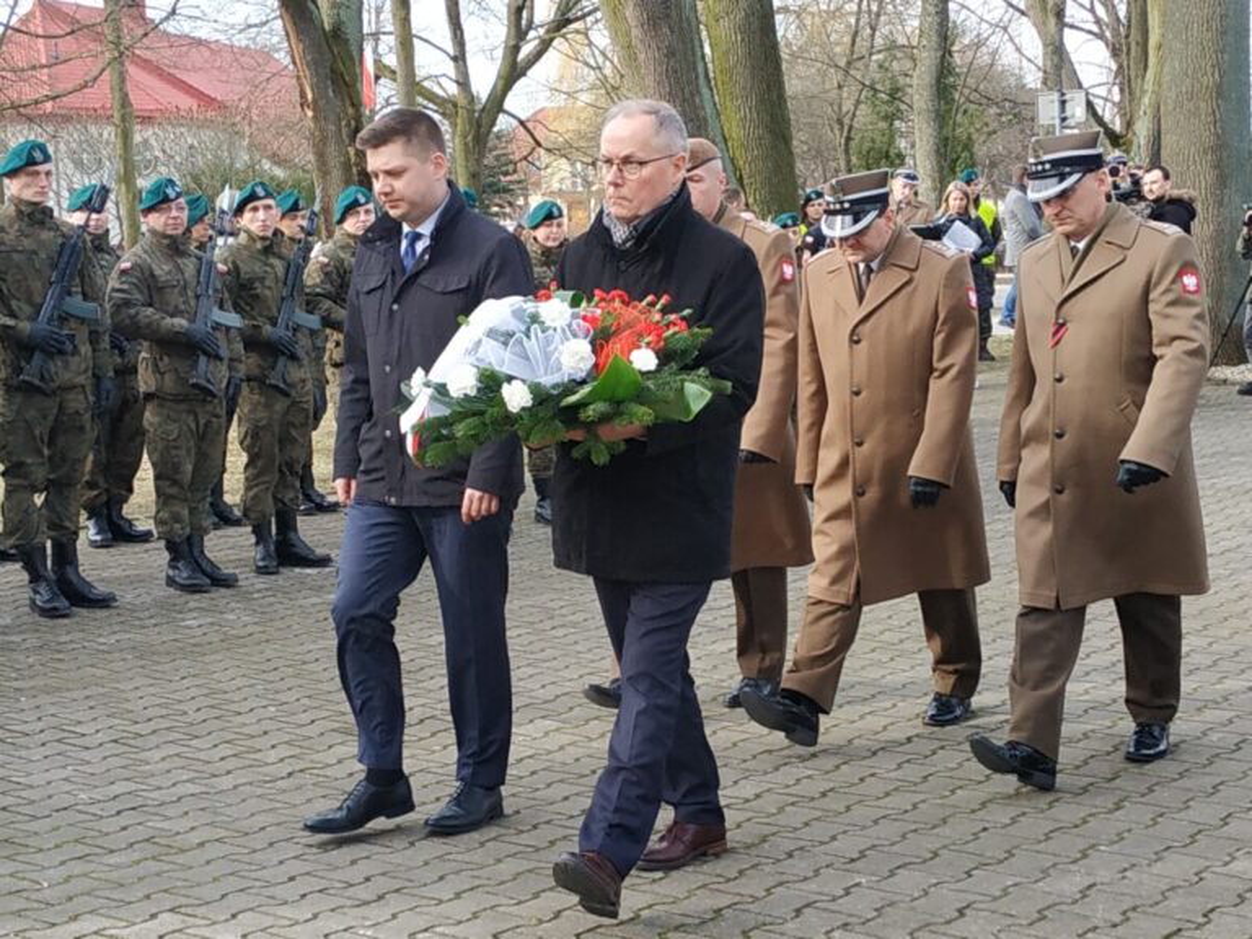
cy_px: 470
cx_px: 626
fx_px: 868
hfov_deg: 71.6
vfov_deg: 56.8
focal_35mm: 24
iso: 200
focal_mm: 3.94
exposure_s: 1/384
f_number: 1.9
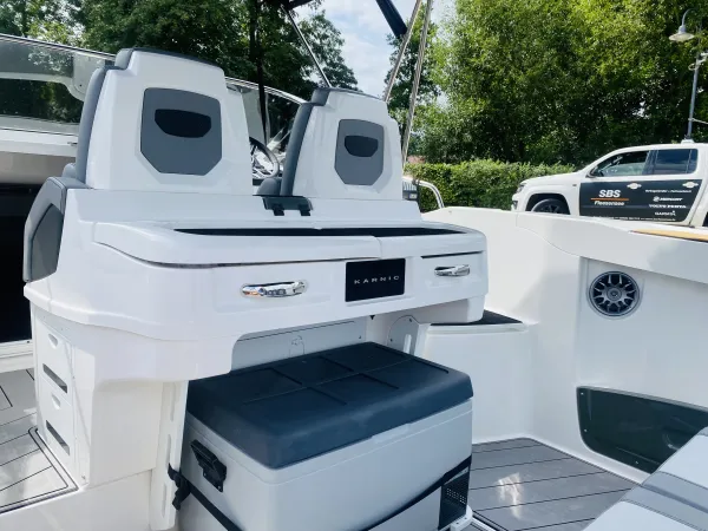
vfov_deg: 53.1
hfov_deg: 67.3
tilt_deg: -7.8
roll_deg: -1.3
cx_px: 354
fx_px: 532
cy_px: 266
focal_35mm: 26
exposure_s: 1/2183
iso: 32
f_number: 1.8
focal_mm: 4.25
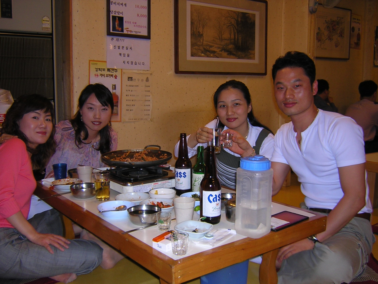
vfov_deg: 39.7
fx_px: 393
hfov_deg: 51.4
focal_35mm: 36
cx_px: 189
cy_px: 142
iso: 100
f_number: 2.6
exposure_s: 1/60.1
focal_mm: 4.7
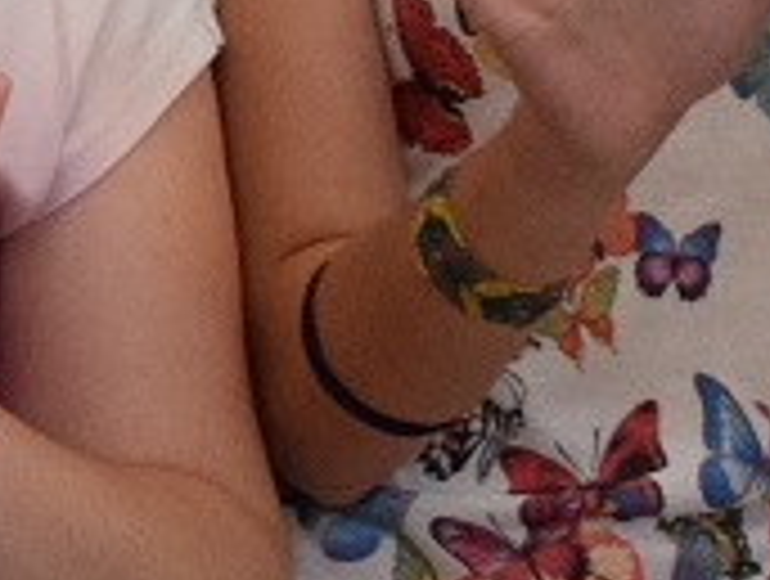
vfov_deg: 6.3
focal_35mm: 230
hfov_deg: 8.2
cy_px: -522
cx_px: -698
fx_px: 5119
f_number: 3.8
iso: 2500
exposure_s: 1/160
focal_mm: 21
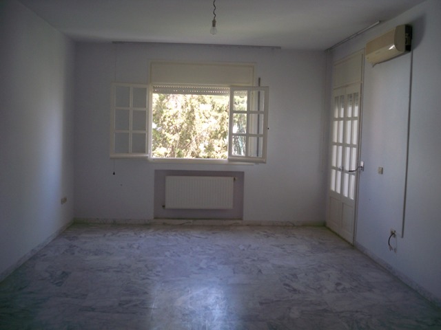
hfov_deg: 52.6
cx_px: 220
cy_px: 165
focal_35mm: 35
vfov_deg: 40.7
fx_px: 446
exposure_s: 1/80
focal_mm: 6.3
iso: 80
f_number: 3.1
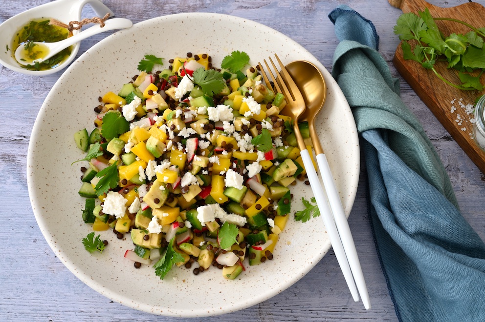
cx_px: 242
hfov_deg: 39.6
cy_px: 161
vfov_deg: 27.0
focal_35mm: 50
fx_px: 673
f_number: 13
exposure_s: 1/4
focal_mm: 50
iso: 125
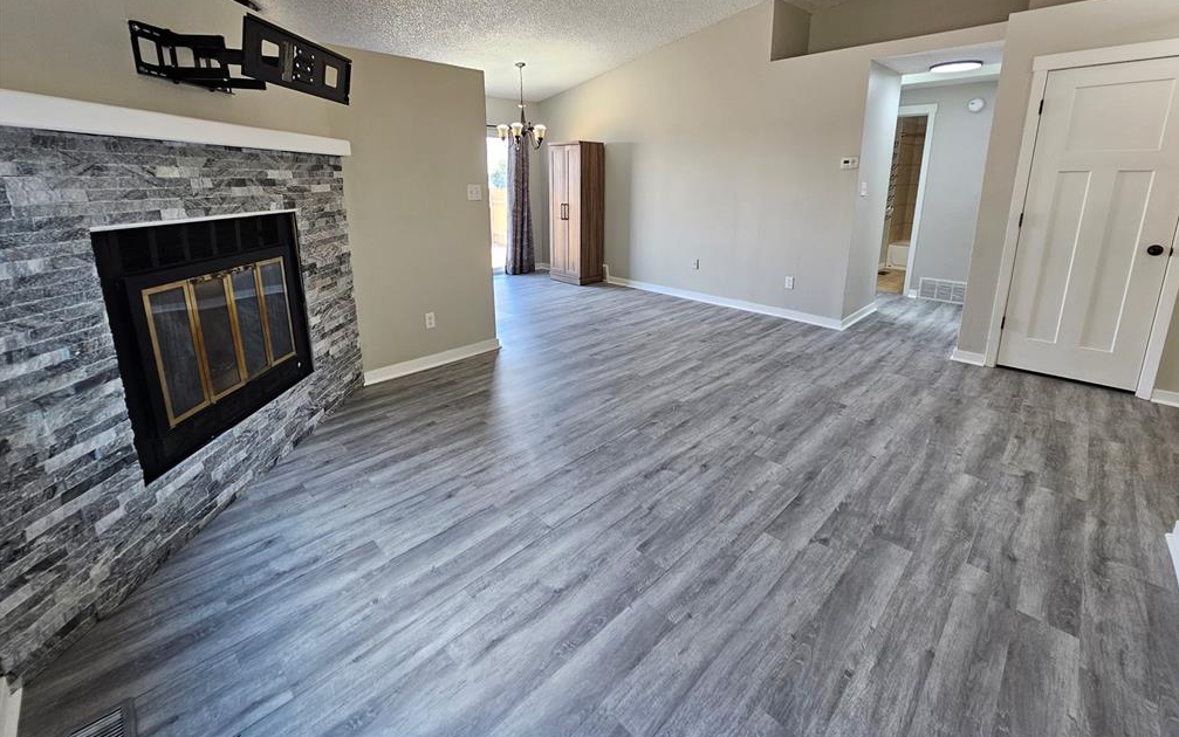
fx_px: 450
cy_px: 294
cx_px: 597
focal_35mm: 14
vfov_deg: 77.8
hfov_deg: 105.3
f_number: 2.2
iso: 125
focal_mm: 2.2
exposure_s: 1/60
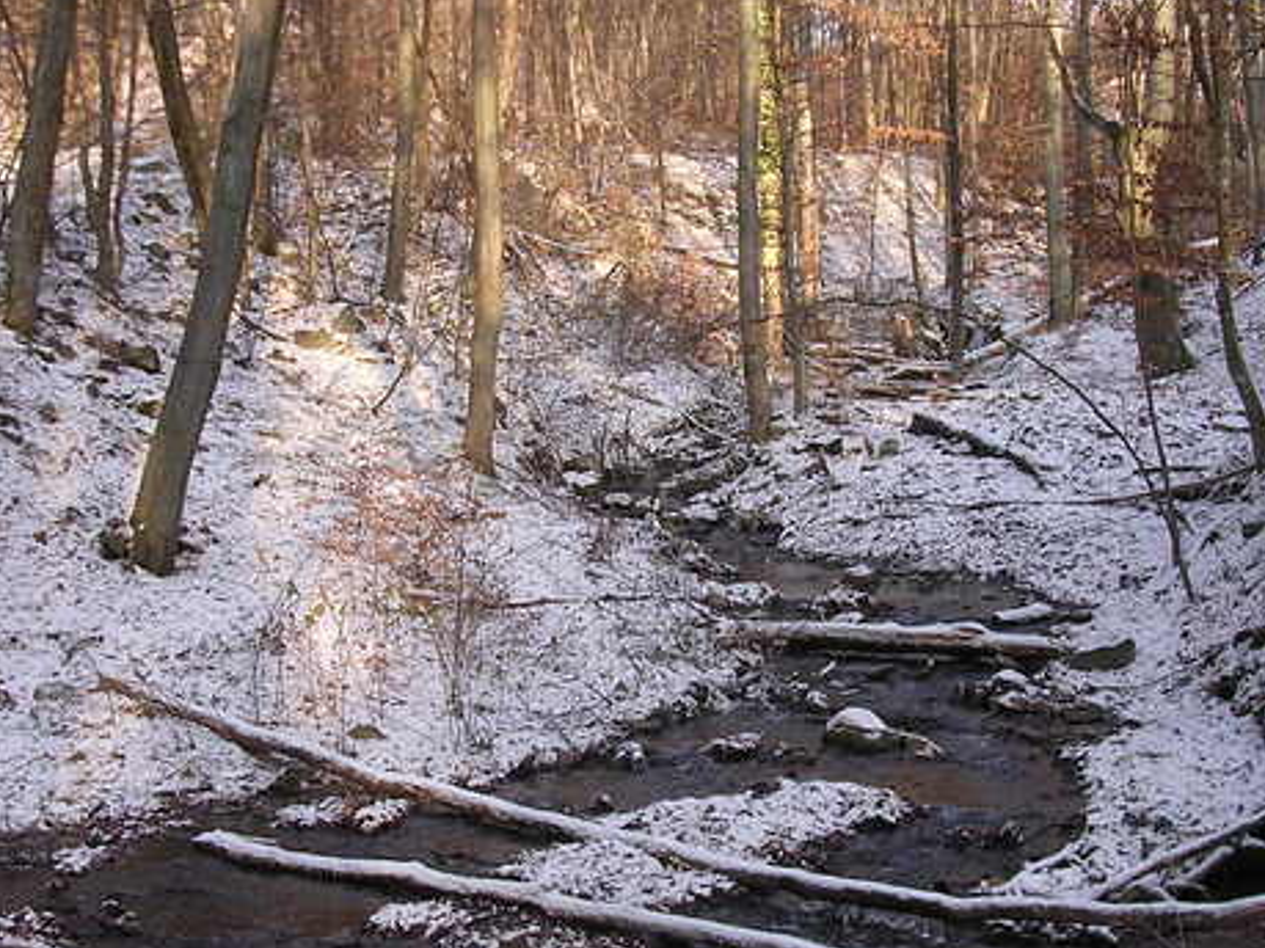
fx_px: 1936
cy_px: 452
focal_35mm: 53
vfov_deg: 27.5
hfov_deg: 36.1
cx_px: 562
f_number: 2.8
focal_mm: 5.8
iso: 100
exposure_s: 1/124
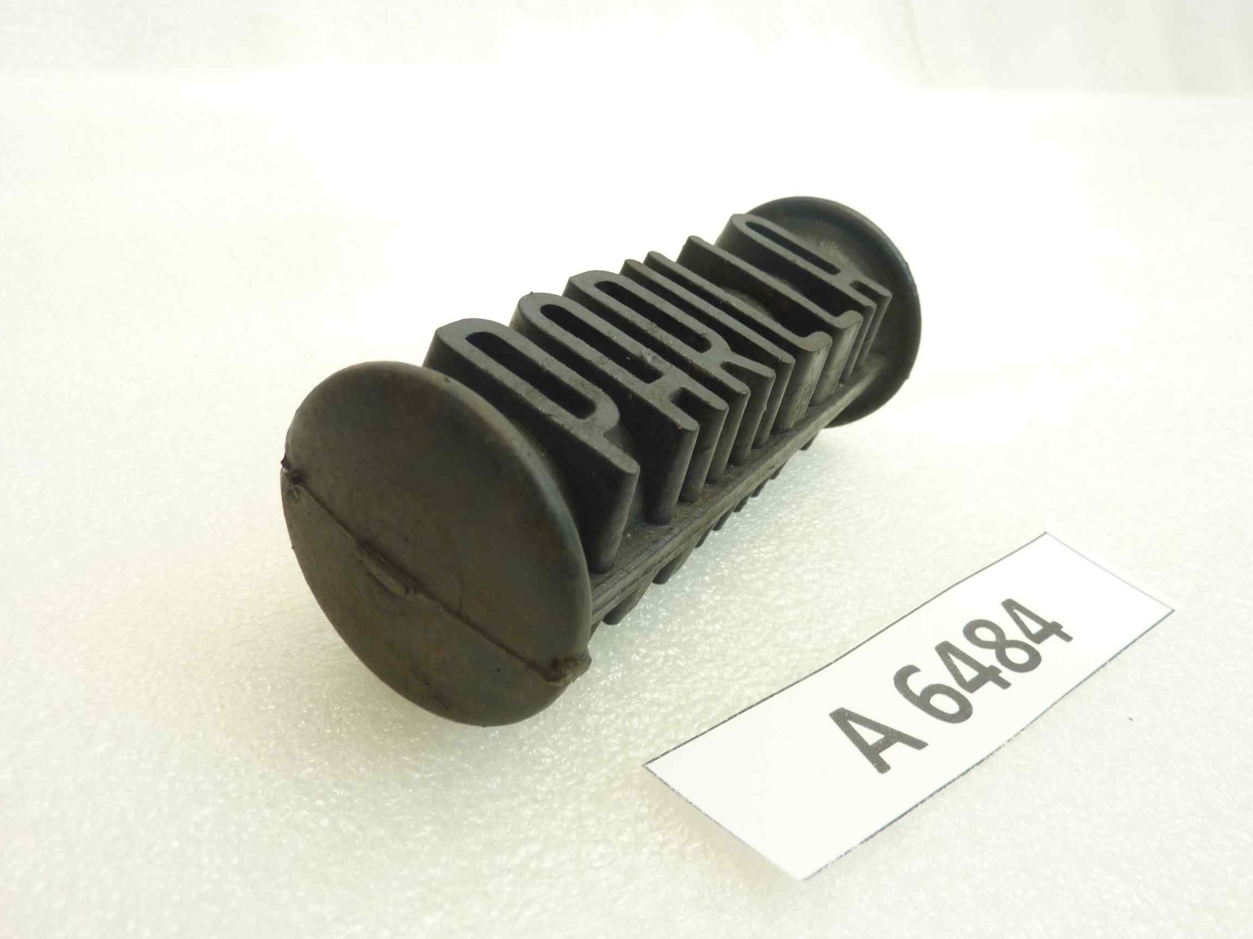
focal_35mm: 28
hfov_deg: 63.4
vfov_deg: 49.7
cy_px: 459
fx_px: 1013
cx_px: 620
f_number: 3.3
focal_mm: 4.1
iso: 80
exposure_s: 1/15
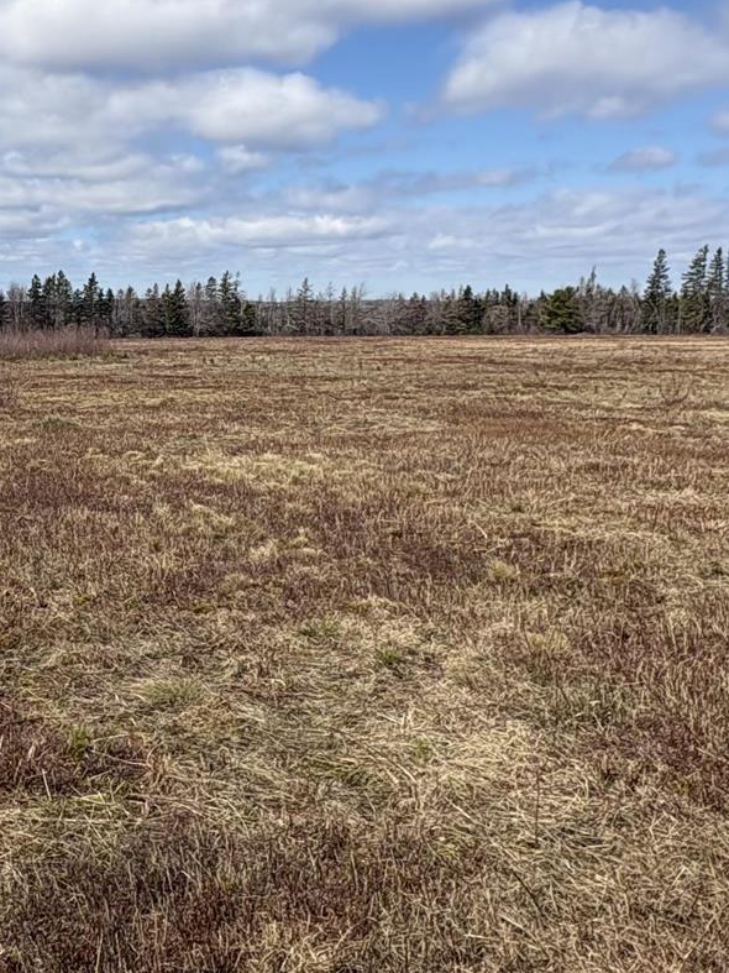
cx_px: 110
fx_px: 1152
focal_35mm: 41
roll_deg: +0.4
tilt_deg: -1.9
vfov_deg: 45.3
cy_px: 350
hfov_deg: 33.7
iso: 50
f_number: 2.2
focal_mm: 2.22
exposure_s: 1/2770
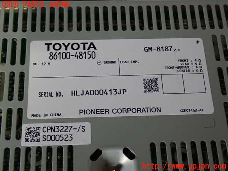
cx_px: 114
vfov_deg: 27.0
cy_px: 86
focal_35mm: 54
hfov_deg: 35.5
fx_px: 356
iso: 500
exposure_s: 1/50
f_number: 3.3
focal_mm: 9.65
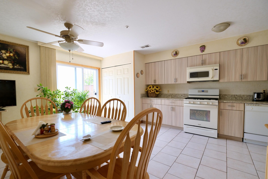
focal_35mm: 16
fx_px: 119
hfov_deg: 96.7
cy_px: 95
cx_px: 129
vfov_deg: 73.7
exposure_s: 1/100
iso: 800
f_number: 4
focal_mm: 10
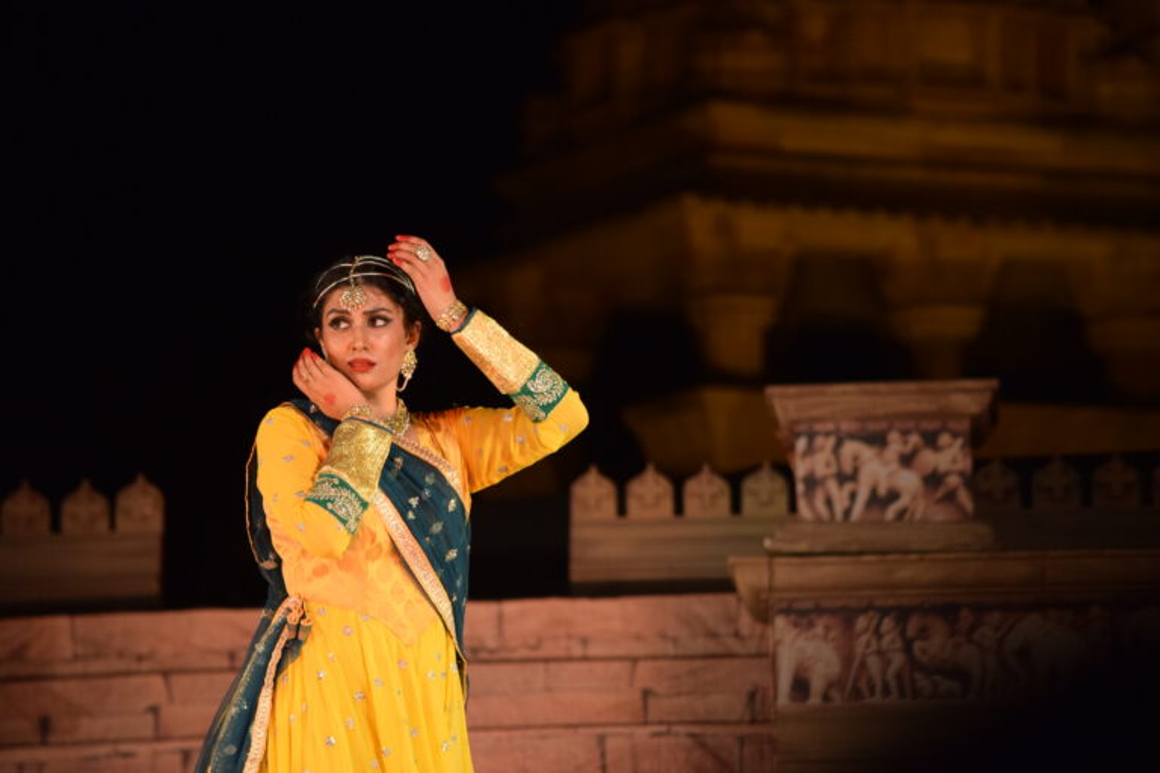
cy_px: 386
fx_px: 7249
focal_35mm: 225
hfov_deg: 9.1
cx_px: 580
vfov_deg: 6.1
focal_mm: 150
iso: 1600
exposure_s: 1/640
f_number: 4.8
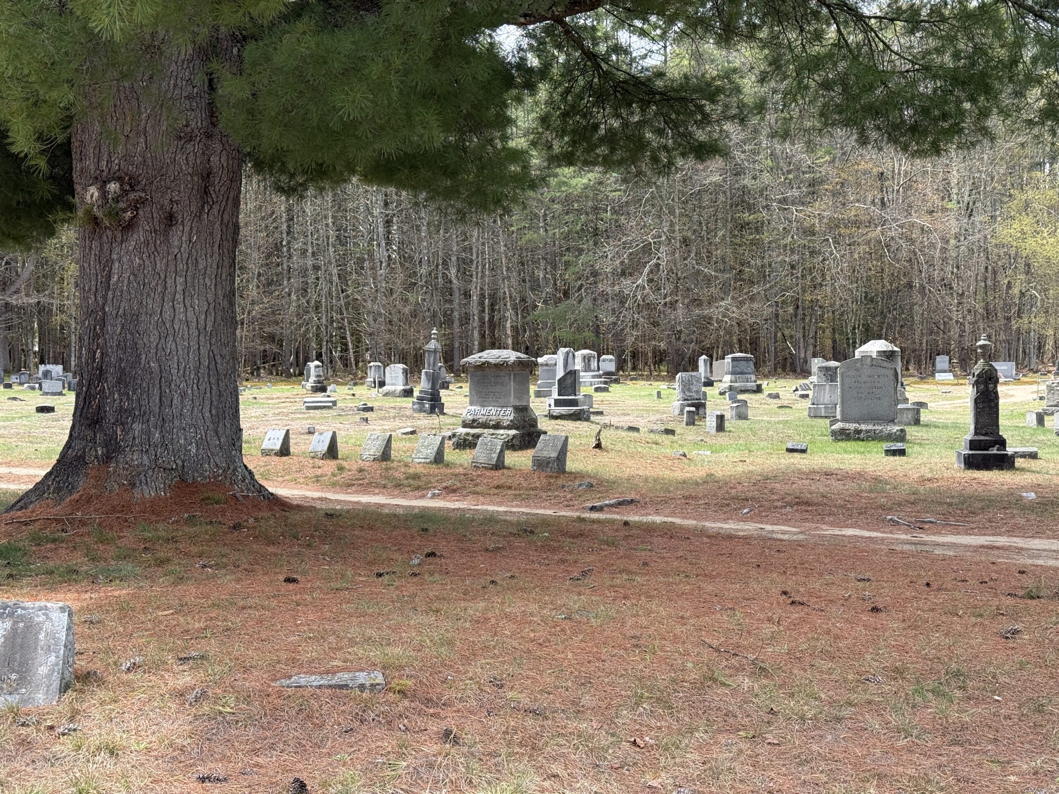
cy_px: 397
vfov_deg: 30.3
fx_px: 1468
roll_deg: +0.2
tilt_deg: -1.8
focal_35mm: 48
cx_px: 530
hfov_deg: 39.7
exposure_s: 1/1543
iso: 100
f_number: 1.78
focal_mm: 6.76
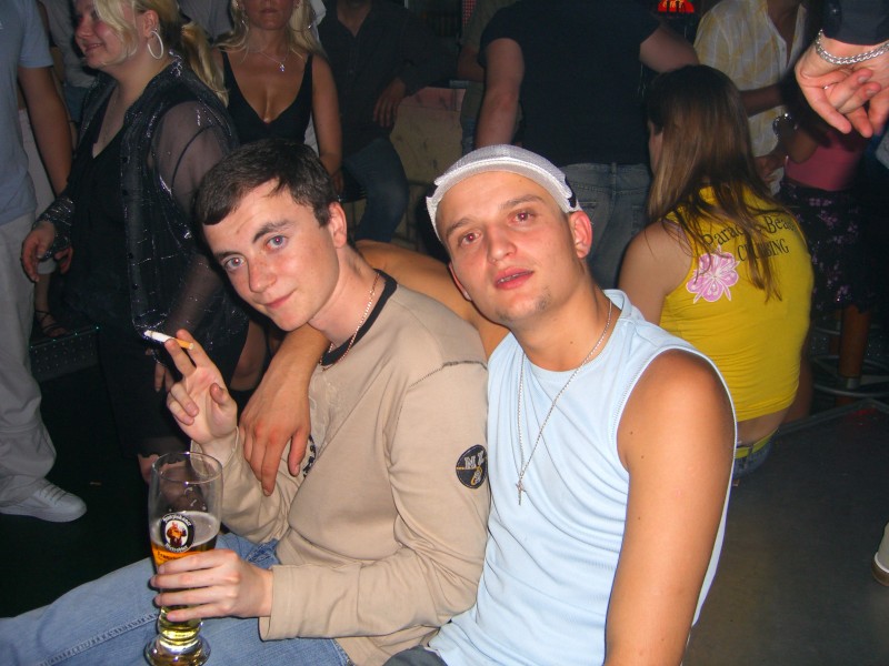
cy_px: 333
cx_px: 444
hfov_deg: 49.0
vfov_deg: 37.7
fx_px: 976
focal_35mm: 38
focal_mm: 7.9
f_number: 2.8
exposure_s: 1/60
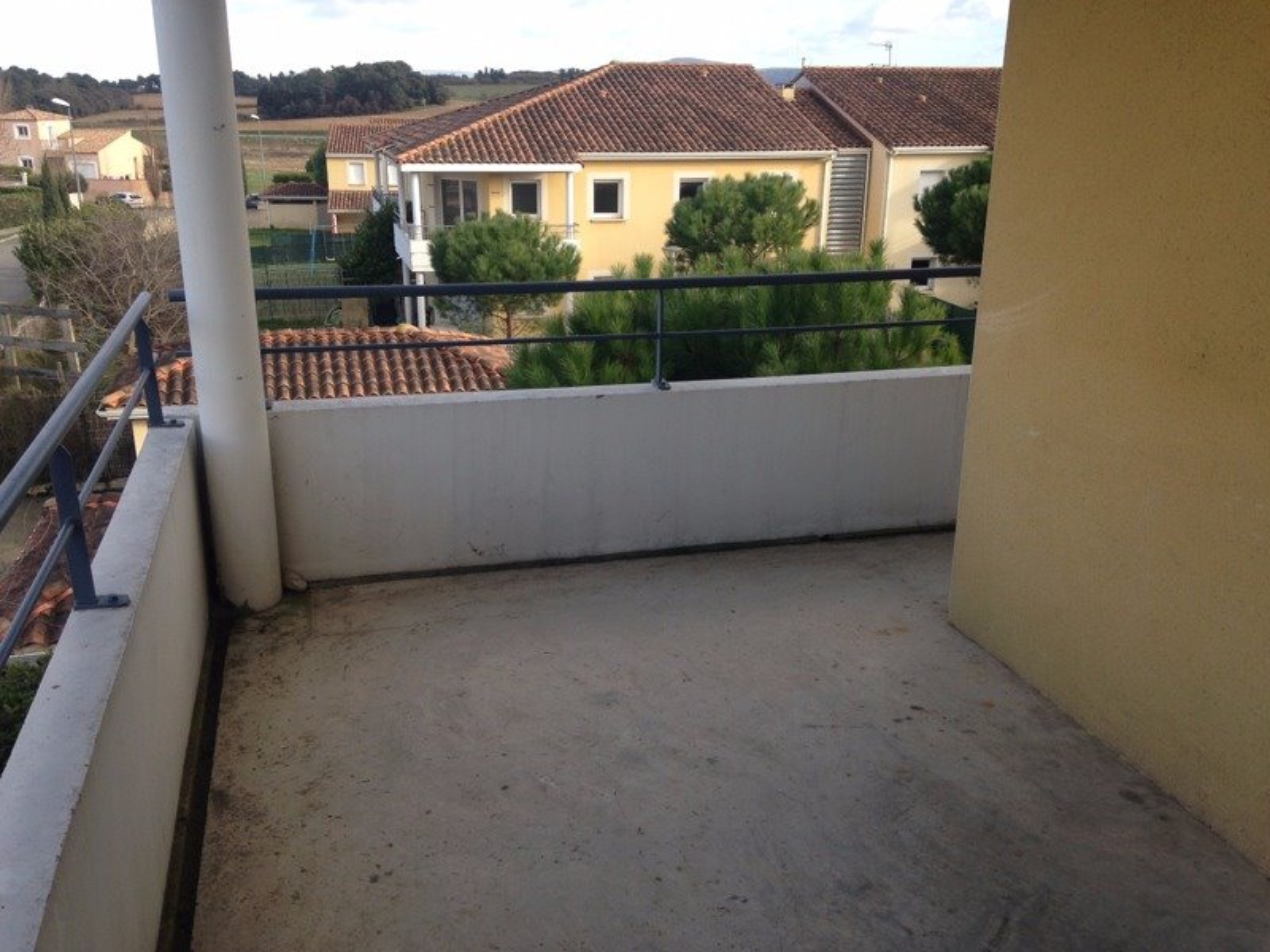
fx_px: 1211
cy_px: 476
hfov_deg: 55.4
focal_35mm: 33
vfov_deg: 42.9
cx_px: 635
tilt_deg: -18.9
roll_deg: -0.2
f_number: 2.4
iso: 50
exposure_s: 1/345
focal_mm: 4.12
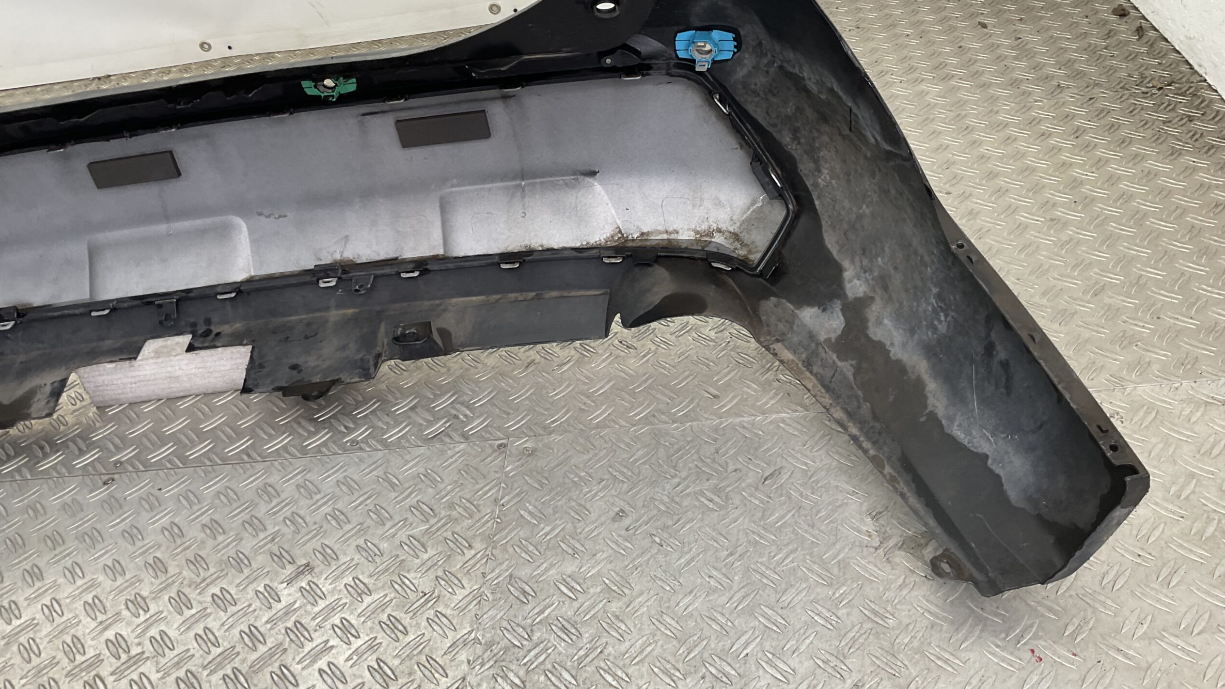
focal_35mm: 32
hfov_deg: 61.0
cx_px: 607
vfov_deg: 36.6
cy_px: 297
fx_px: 1039
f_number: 1.8
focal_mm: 3
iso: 25
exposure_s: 1/100
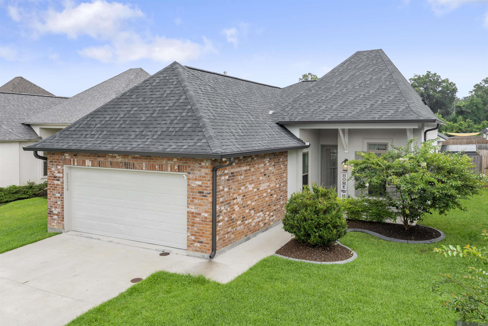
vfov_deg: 45.0
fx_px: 393
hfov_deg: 63.6
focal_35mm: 29
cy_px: 163
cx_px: 244
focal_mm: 29
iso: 400
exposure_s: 1/200
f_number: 10
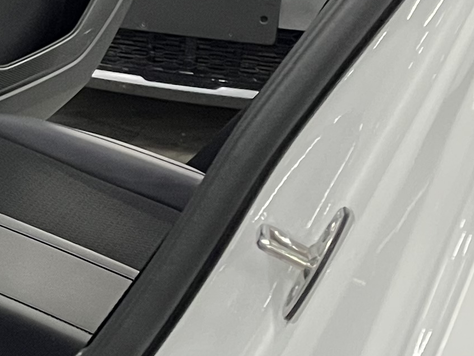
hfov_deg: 14.3
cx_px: -337
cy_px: 51
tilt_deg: -13.2
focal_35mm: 124
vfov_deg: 11.9
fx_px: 1698
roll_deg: -3.1
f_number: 1.6
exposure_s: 1/33
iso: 500
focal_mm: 5.1
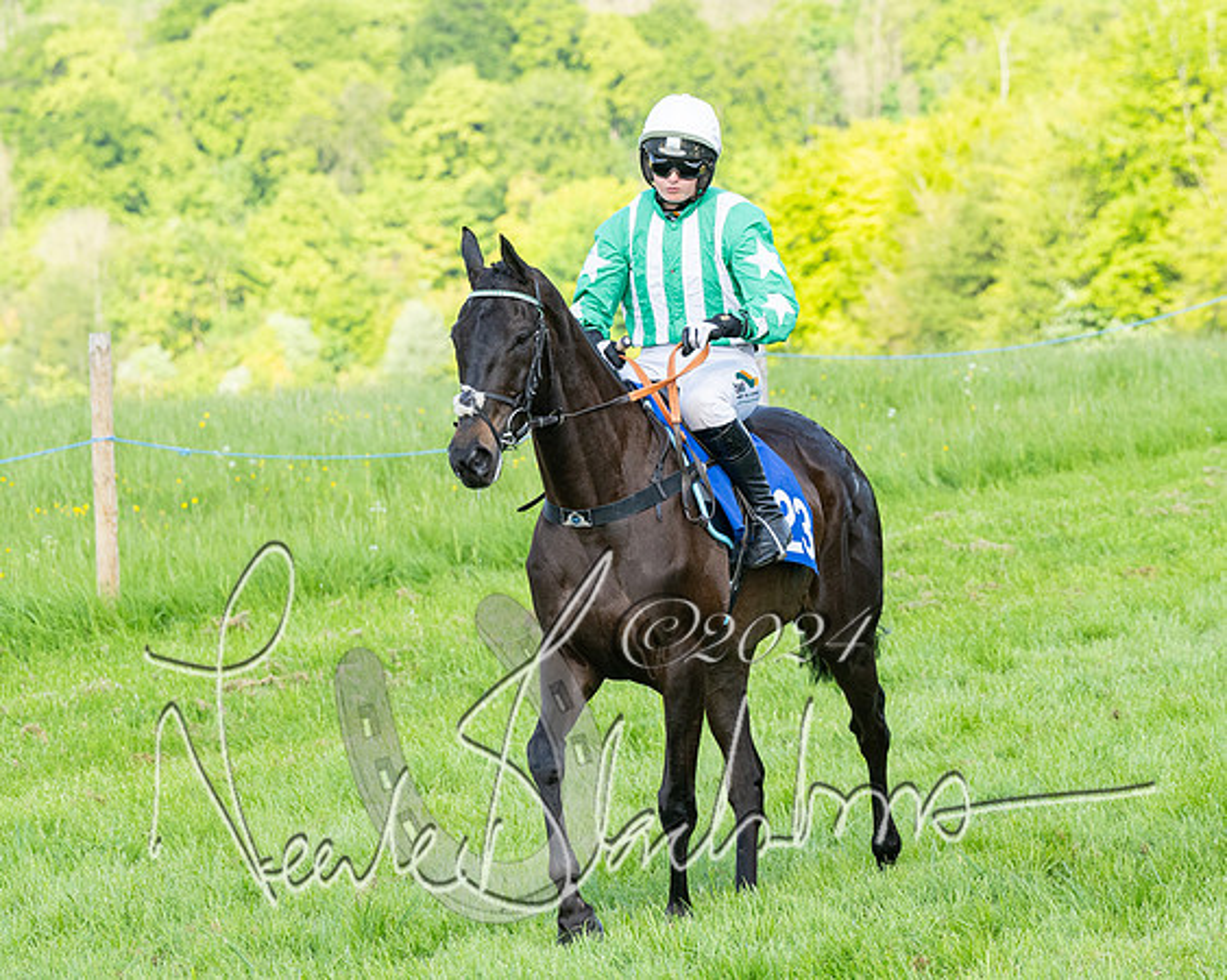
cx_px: 649
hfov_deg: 8.1
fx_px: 8641
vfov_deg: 6.5
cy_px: 447
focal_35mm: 238
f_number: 5
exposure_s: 1/800
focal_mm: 120
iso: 400
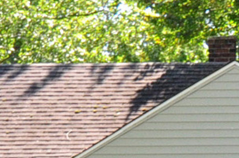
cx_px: 373
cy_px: 262
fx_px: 1206
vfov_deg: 7.3
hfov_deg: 10.8
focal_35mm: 182
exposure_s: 1/200
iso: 640
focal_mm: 20
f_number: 8
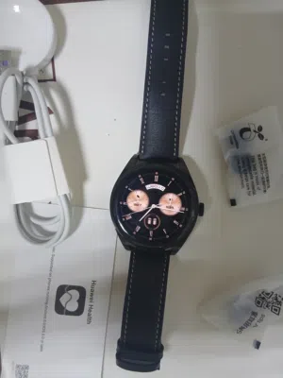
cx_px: 142
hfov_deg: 53.1
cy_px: 189
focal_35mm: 26
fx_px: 283
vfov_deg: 67.3
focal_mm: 3.98
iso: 250
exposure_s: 1/50
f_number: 1.8
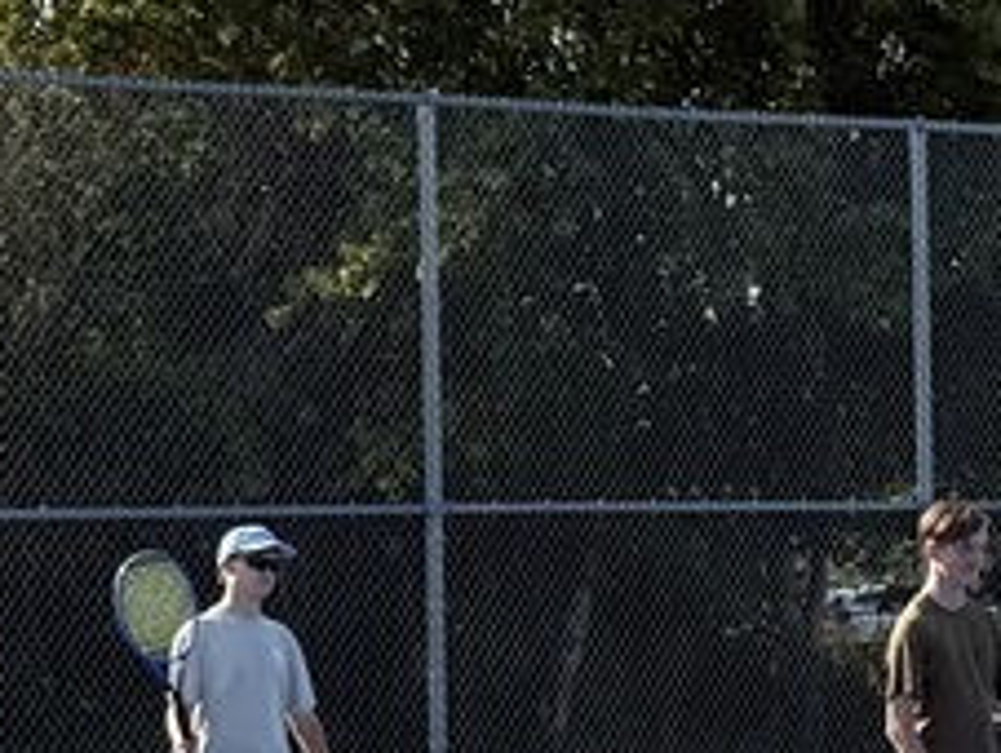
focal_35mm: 212
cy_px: 478
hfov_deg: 9.3
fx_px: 6137
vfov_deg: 7.0
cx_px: 1023
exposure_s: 1/3704
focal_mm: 6.76
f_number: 1.78
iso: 100
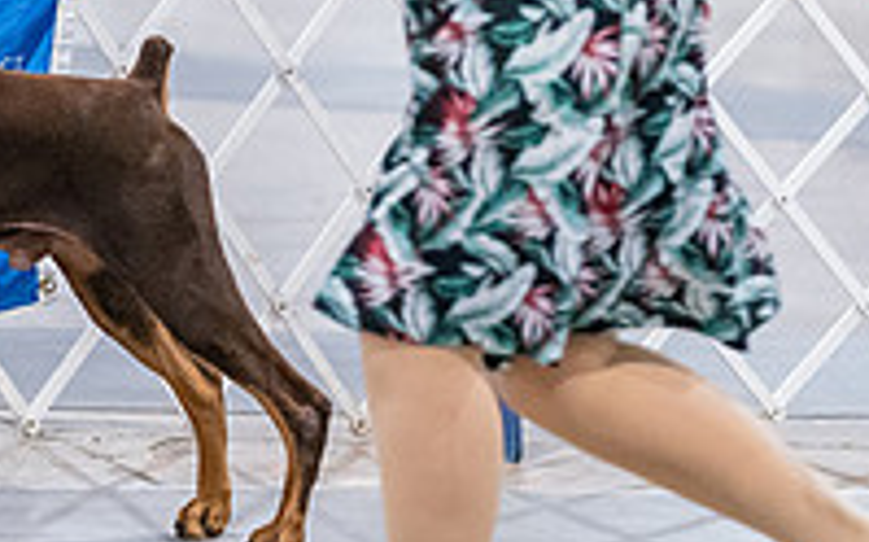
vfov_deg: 2.9
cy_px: -55
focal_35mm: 452
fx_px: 10696
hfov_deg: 4.6
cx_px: -148
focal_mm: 152
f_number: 3.2
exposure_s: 1/320
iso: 6400
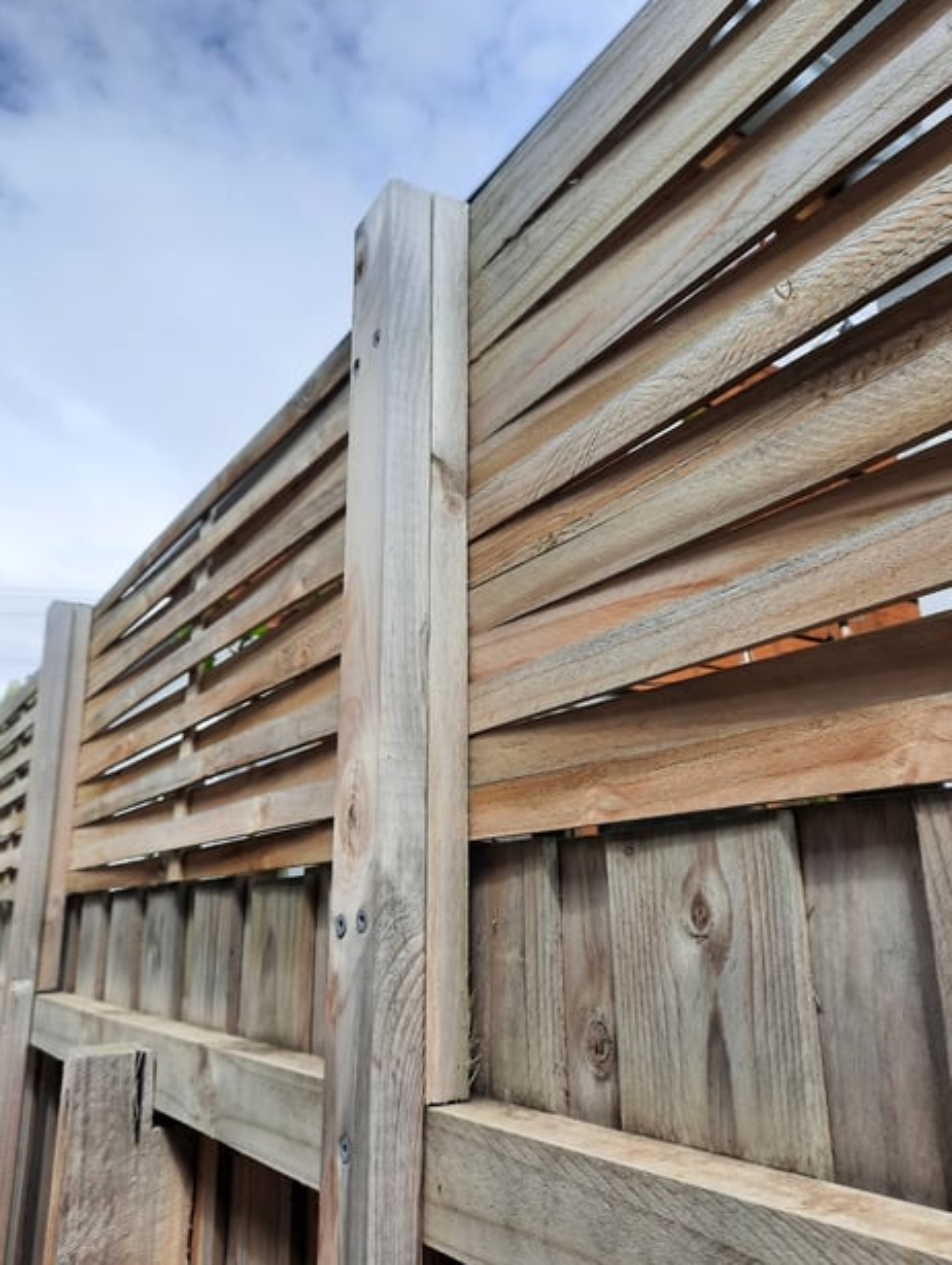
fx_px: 951
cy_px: 644
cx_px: 490
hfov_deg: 53.1
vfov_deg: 67.2
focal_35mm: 26
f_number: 2
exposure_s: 1/914
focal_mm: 4.6
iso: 32
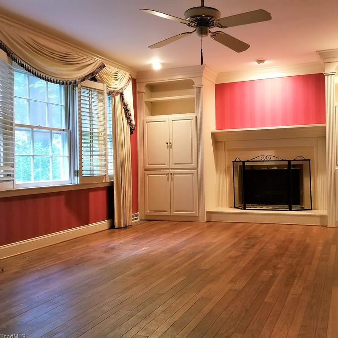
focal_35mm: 31
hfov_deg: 51.7
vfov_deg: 52.5
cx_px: 221
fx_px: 342
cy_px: 170
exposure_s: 1/15
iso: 200
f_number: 1.7
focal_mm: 4.25
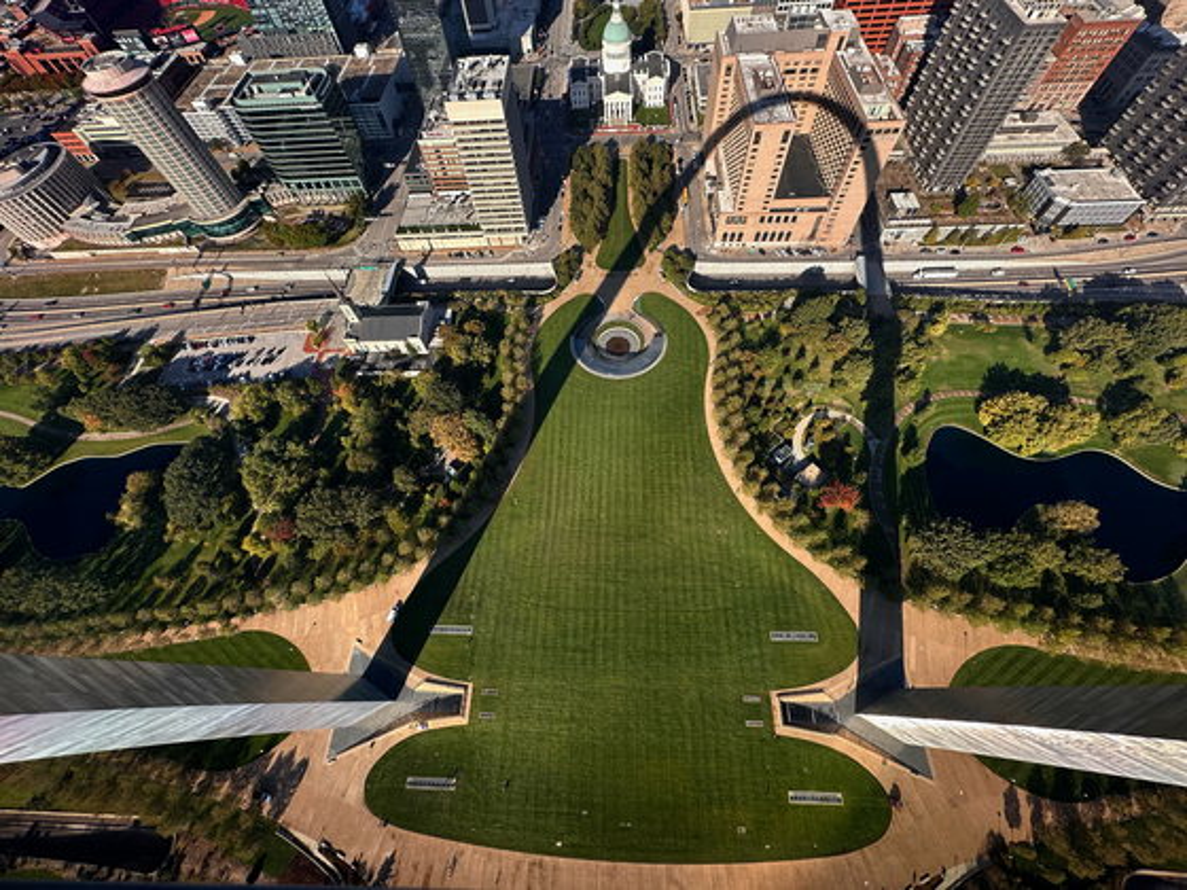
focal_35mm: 14
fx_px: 480
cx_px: 594
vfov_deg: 85.7
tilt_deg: -61.8
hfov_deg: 102.1
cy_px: 445
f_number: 2.2
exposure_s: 1/615
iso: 40
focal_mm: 2.22
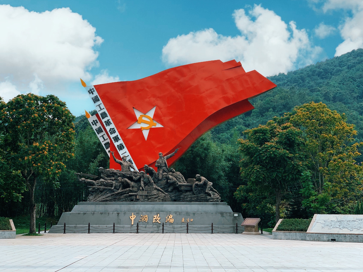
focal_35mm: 52
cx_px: 182
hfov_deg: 36.8
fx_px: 545
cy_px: 136
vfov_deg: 28.0
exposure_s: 1/1295
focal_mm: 6
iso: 16
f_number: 2.4
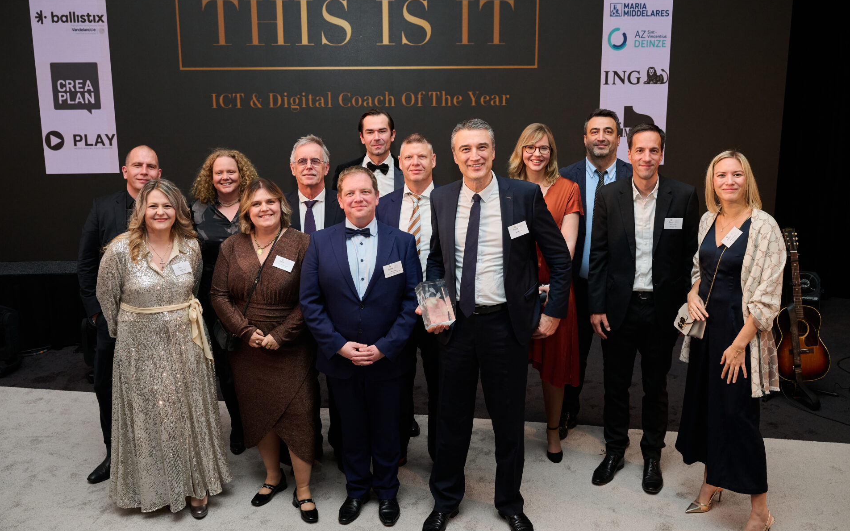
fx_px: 857
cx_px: 427
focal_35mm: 37
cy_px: 251
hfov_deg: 52.7
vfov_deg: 34.4
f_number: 7.1
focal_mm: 36
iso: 1250
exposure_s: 1/100
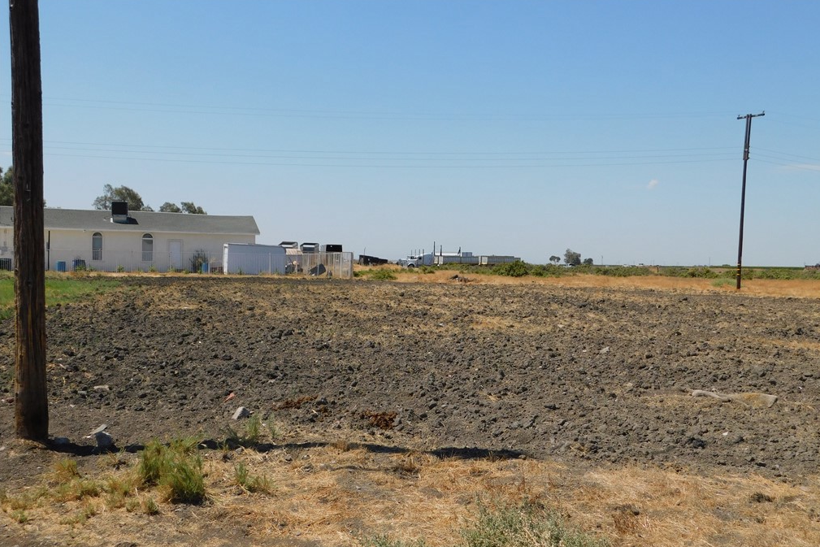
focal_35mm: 38
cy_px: 303
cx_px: 414
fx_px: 866
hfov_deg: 50.7
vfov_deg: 35.0
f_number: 7
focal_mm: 6.3
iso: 125
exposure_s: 1/500
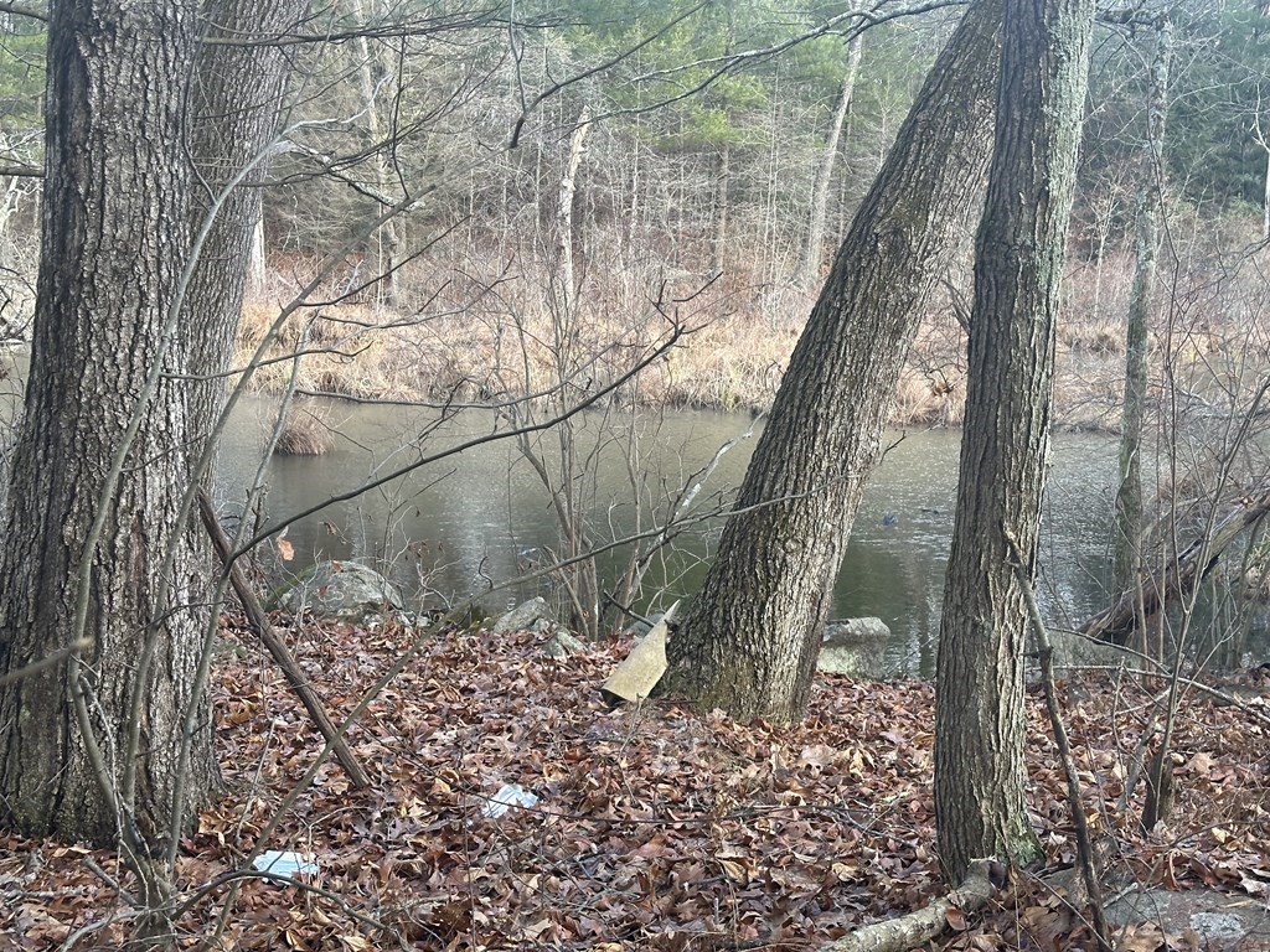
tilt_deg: -7.4
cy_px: 476
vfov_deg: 30.3
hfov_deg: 39.7
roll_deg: -2.4
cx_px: 635
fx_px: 1761
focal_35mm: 48
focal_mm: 6.86
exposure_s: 1/187
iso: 64
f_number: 1.78
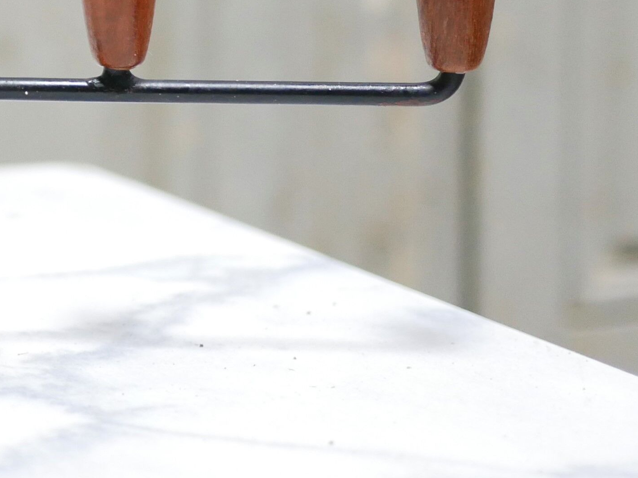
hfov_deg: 14.7
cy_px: -52
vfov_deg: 11.5
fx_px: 2341
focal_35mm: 127
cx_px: -237
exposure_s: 1/60
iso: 1000
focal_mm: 20
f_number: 1.7
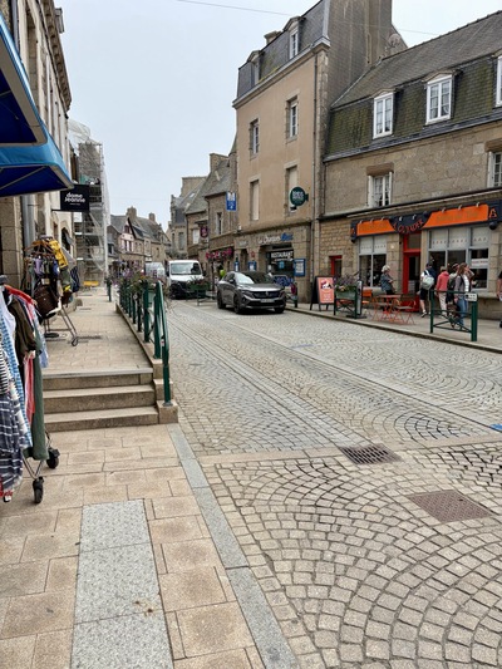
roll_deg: +3.1
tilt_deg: -6.2
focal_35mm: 26
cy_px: 334
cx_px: 251
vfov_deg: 67.3
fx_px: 503
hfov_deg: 53.1
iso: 64
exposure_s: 1/5348
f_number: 1.6
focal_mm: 5.96
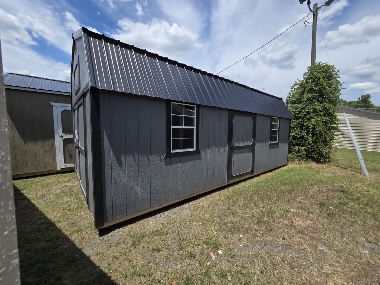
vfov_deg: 89.9
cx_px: 190
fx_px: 143
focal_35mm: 13
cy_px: 142
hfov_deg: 106.2
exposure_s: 1/2450
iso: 50
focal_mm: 2.2
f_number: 2.2
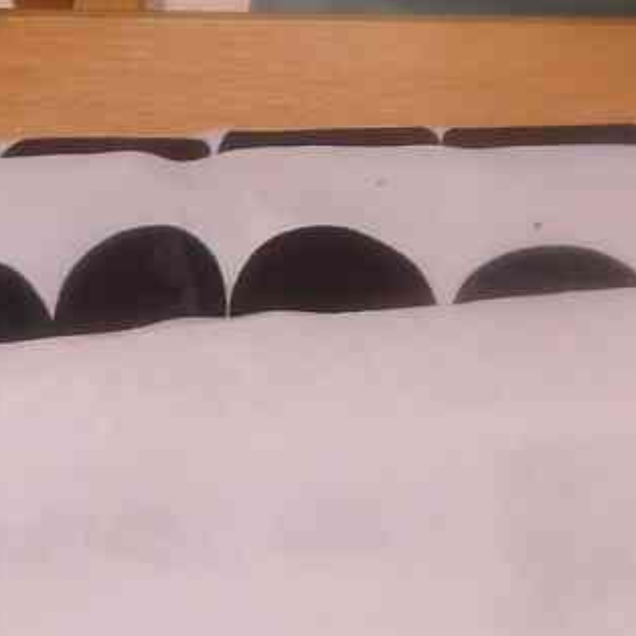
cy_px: -49
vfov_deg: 15.6
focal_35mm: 109
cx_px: 342
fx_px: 2266
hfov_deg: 16.0
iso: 100
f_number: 3
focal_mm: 4.9
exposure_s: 1/58
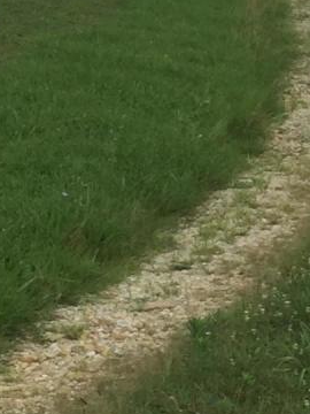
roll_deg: -1.5
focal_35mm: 161
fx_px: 1922
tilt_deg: -2.2
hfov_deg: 9.1
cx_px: 335
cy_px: 145
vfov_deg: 12.3
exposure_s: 1/1980
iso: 32
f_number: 2.2
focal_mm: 4.15
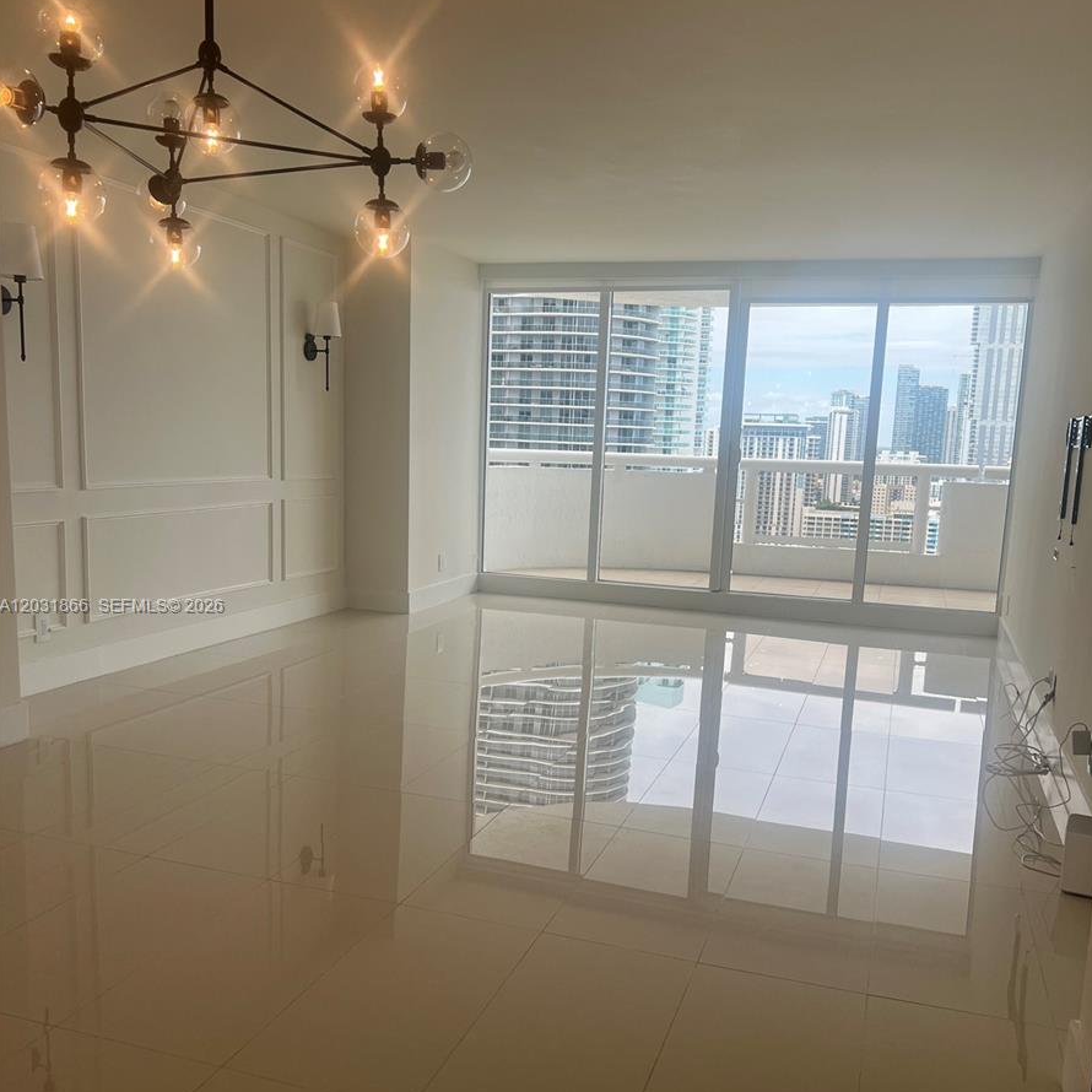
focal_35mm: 31
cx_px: 548
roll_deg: -1.8
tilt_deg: -8.8
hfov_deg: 52.5
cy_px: 607
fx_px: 1106
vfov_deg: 52.4
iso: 50
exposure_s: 1/1009
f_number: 1.5
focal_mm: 5.7
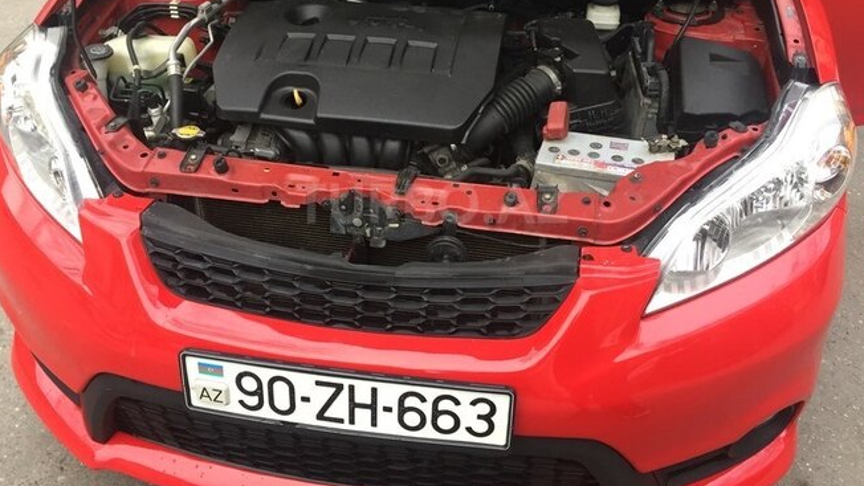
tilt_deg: -34.6
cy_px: 203
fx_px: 733
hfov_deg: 61.0
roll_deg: +0.4
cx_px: 432
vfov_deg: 36.6
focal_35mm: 32
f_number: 2.2
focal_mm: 4.15
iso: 64
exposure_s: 1/33
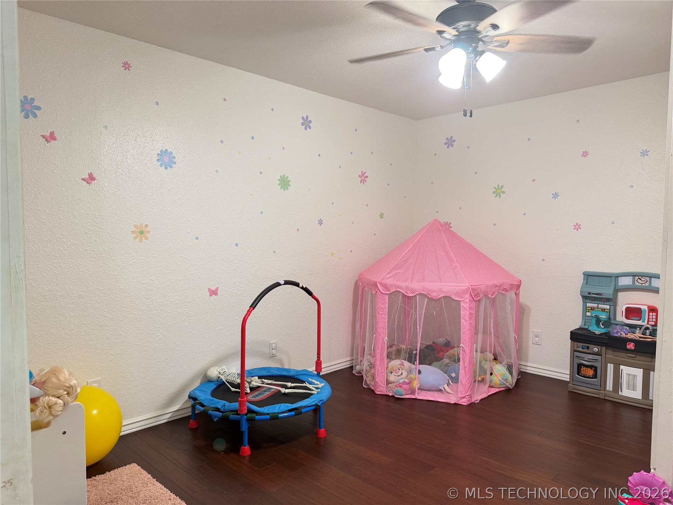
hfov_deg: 71.6
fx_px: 467
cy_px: 252
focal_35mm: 24
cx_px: 336
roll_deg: +0.5
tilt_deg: -3.1
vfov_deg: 56.8
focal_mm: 6.76
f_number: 1.78
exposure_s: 1/60
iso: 200
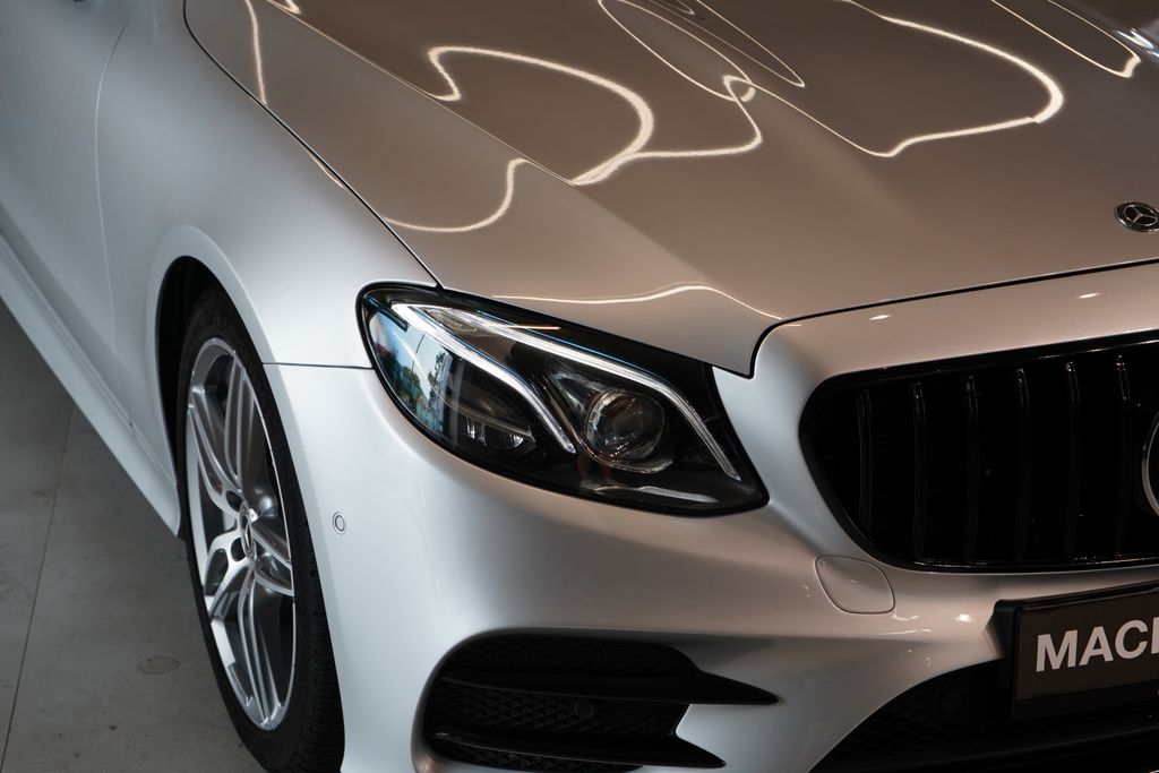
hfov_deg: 28.8
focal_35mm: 70
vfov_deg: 19.5
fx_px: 2254
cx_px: 580
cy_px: 386
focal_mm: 70
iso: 400
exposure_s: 1/80
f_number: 5.6
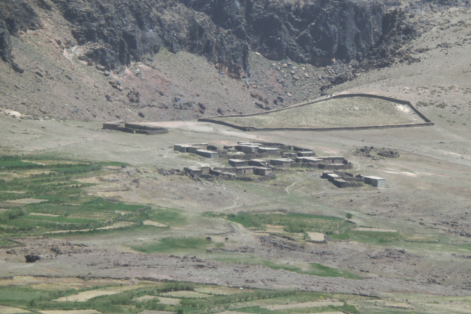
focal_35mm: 348
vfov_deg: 3.9
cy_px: 141
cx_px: 249
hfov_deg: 5.9
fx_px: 4552
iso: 80
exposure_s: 1/400
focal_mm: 53
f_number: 5.9
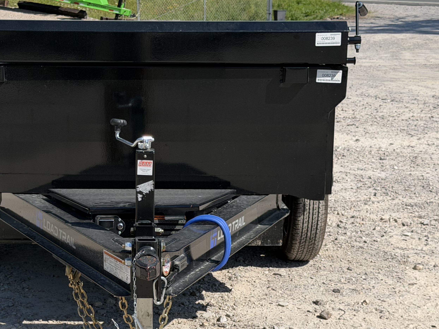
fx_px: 989
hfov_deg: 24.9
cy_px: 217
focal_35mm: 78
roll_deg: +2.4
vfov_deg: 18.8
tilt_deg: -12.5
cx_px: 147
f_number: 1.78
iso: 80
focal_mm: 6.76
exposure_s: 1/6024
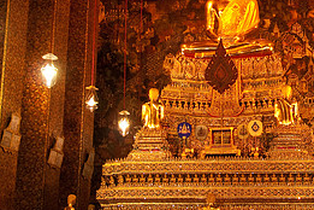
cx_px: 226
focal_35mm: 90
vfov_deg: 15.1
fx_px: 786
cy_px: 34
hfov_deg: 22.4
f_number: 4
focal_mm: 27
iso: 500
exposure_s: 1/50
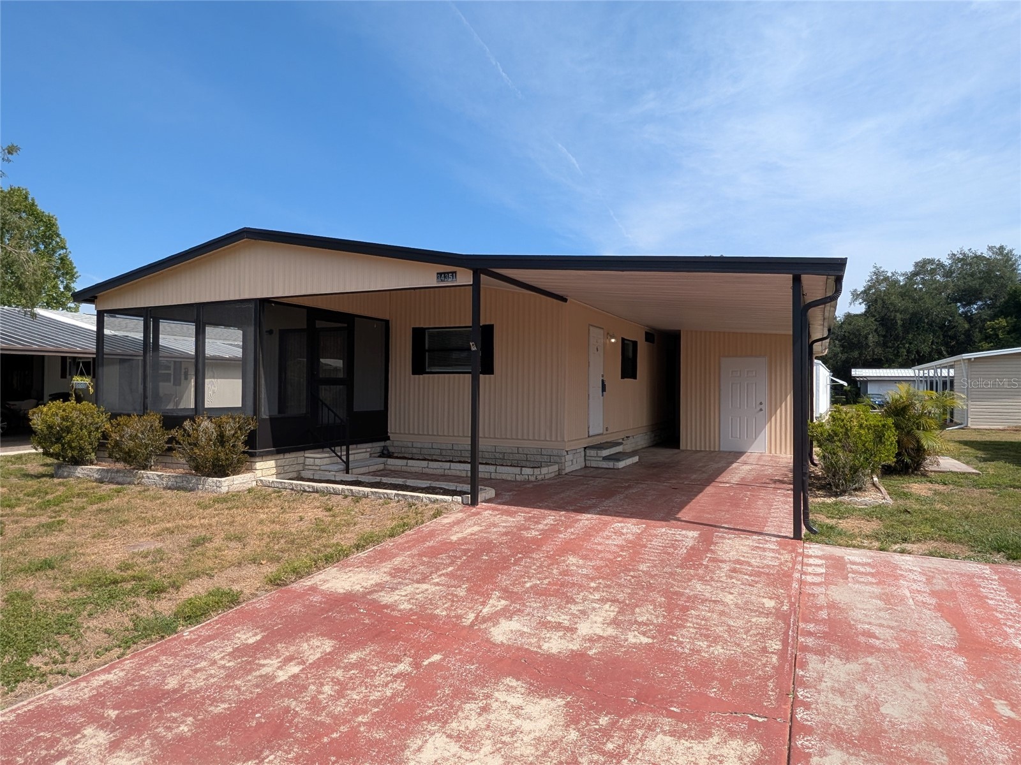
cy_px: 382
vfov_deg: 78.1
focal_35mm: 16
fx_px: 472
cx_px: 510
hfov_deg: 94.5
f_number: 2.2
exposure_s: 1/1538
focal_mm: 2.22
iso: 47
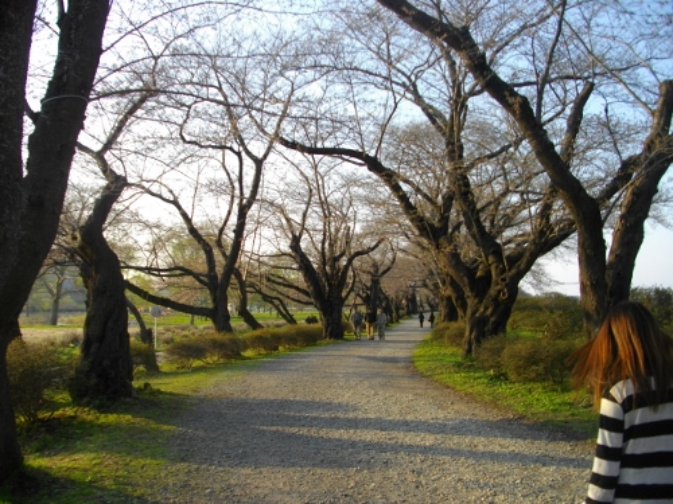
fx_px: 622
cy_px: 252
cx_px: 336
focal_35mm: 32
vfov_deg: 44.2
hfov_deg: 56.8
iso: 100
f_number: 2.9
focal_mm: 5.7
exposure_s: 1/320
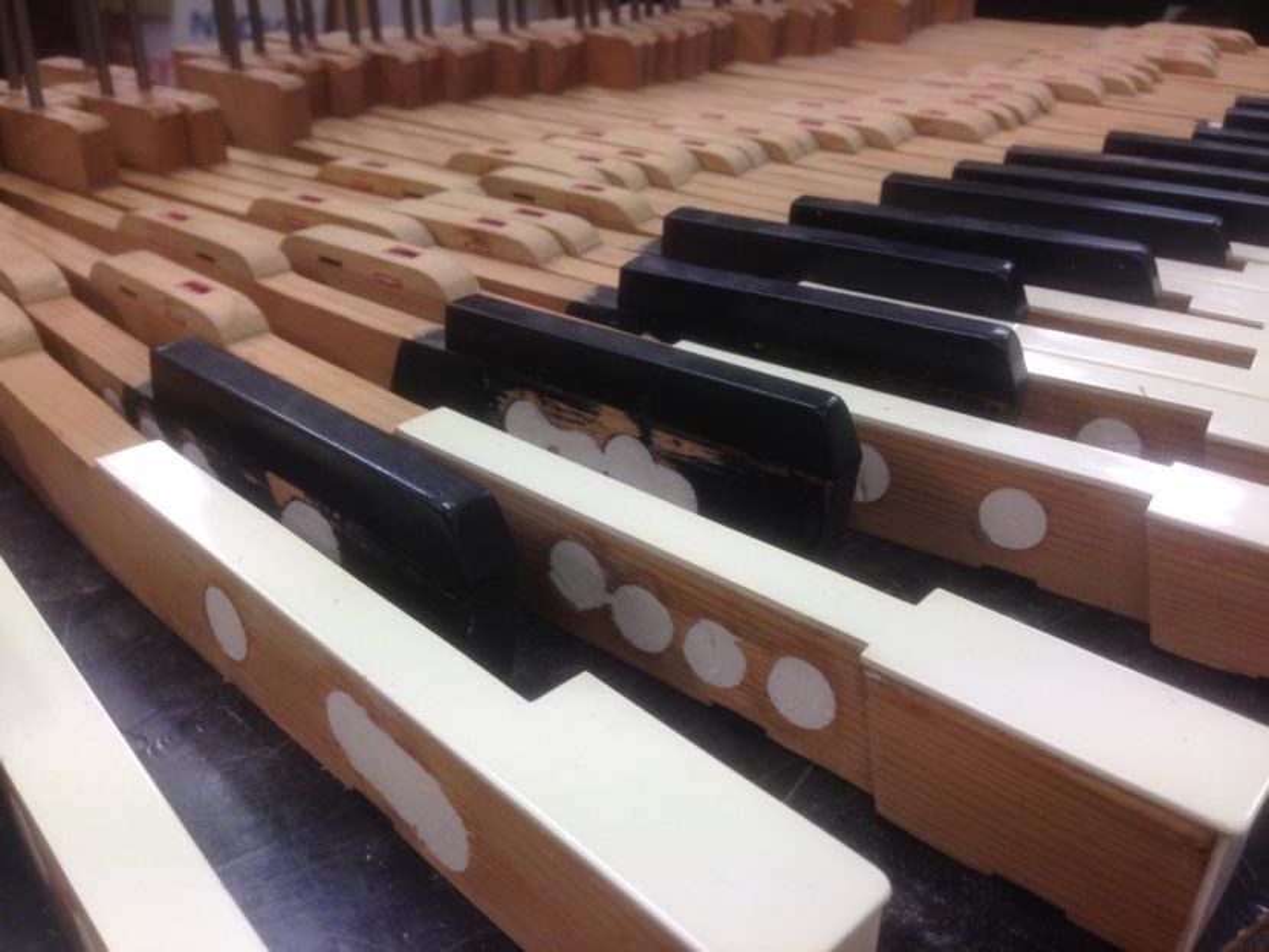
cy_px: 476
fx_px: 1210
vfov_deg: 43.0
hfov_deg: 55.3
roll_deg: +0.1
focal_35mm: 33
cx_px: 634
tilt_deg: -30.5
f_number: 2.4
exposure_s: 1/40
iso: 64
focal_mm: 4.12
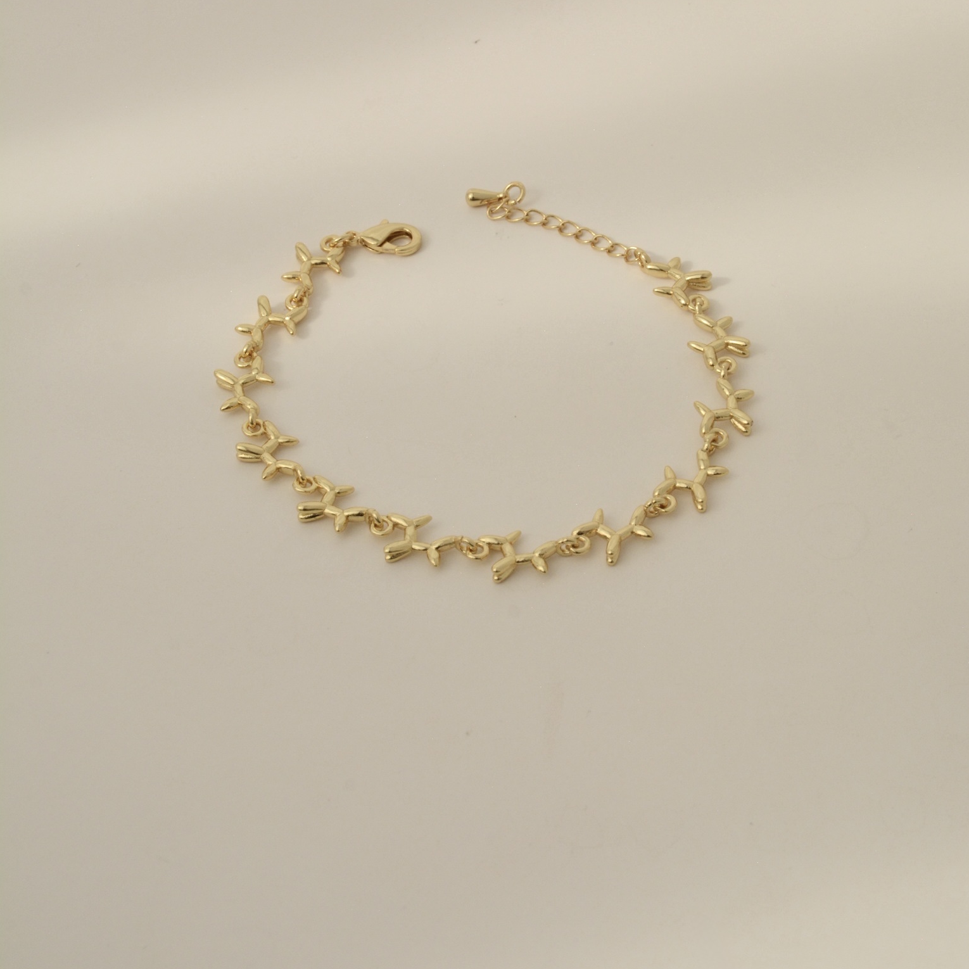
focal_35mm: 96
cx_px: 485
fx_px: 3040
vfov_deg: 18.1
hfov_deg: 18.1
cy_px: 400
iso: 500
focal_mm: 50
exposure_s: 1/1000
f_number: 16
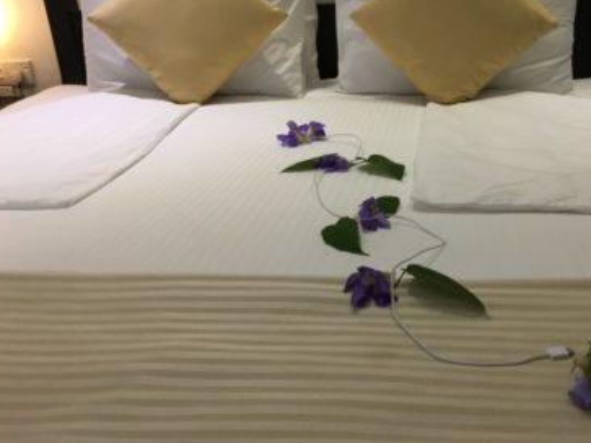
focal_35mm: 36
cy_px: 194
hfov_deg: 51.1
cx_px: 350
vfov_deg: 39.6
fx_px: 614
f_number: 2.2
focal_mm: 4.15
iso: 125
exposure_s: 1/33
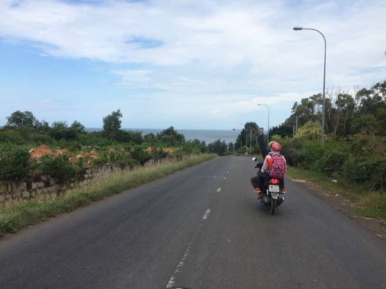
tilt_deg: -4.2
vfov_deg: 48.2
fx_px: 323
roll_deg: +0.8
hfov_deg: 61.7
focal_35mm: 29
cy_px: 144
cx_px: 193
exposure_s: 1/2053
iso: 32
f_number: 2.2
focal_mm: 4.15
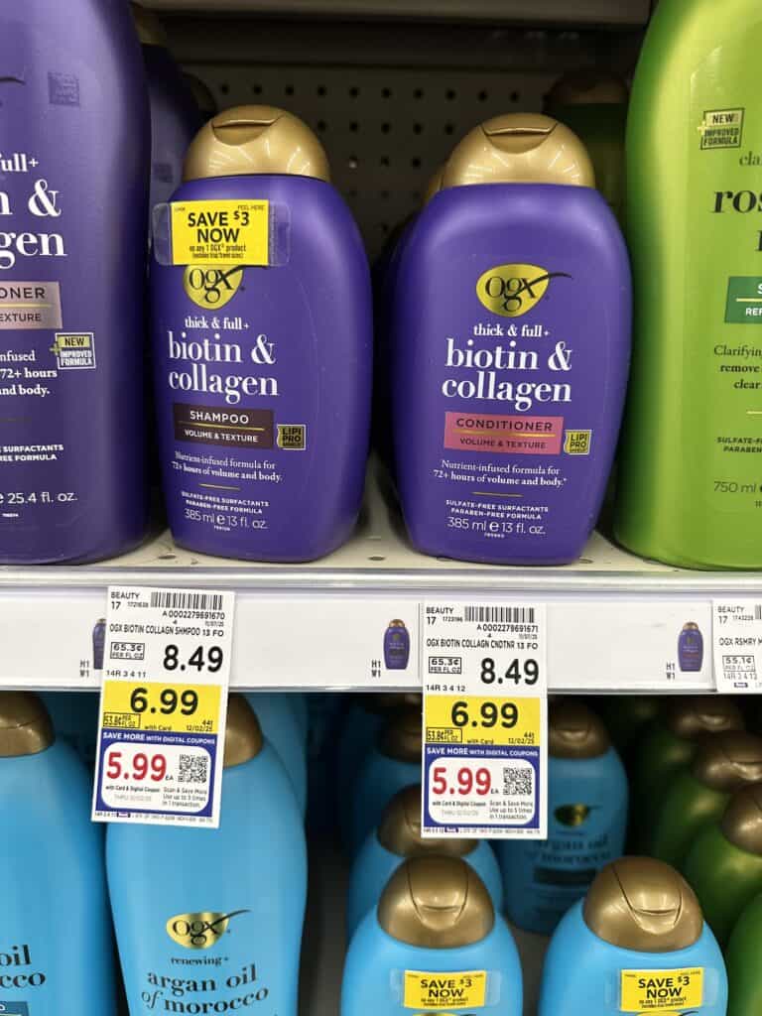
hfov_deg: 56.8
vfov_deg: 71.6
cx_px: 381
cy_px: 508
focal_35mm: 24
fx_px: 704
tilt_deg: -15.1
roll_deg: -0.7
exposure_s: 1/64
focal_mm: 6.86
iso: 160
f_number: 1.78
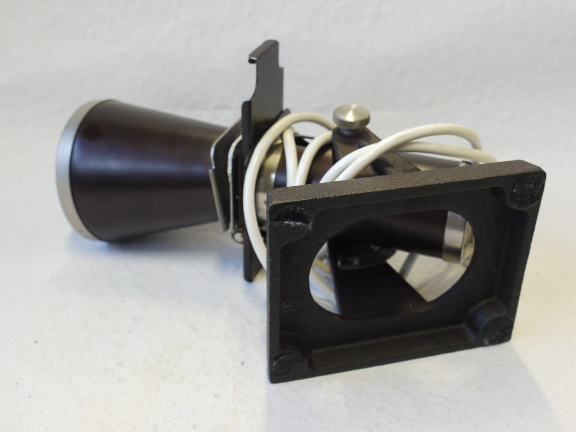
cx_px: 288
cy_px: 216
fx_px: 799
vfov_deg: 30.3
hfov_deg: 39.7
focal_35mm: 48
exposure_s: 1/80
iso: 800
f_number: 5
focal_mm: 24
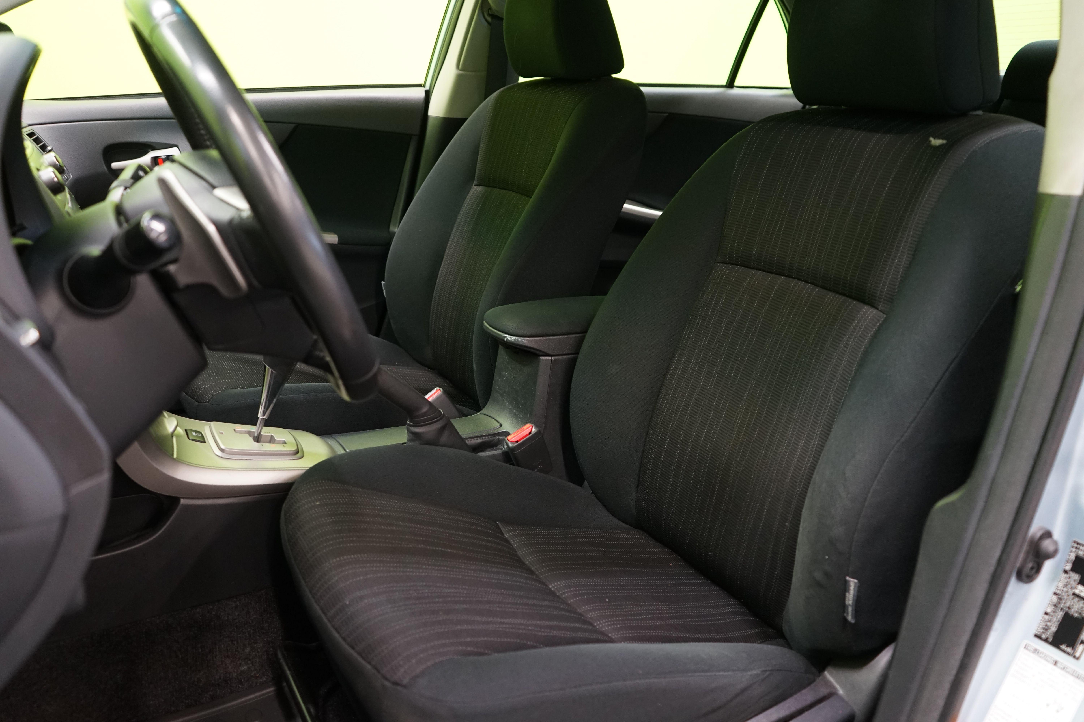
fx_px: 873
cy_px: 361
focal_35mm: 29
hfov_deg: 63.7
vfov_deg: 45.0
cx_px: 542
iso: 1600
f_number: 4
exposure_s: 1/20
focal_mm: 29
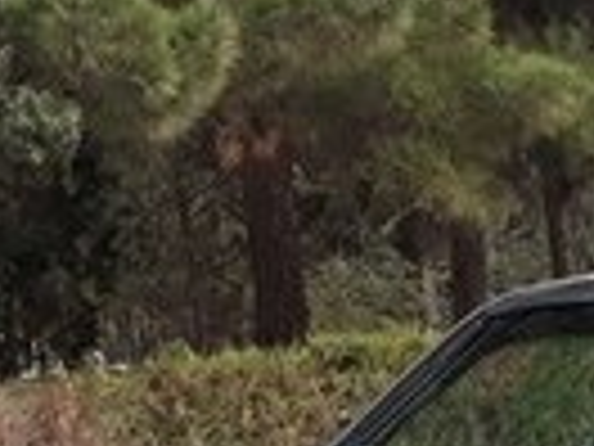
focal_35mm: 135
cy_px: 800
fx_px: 2317
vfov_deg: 10.4
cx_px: 648
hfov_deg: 14.3
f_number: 1.9
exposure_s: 1/33
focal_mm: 3.6
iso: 50
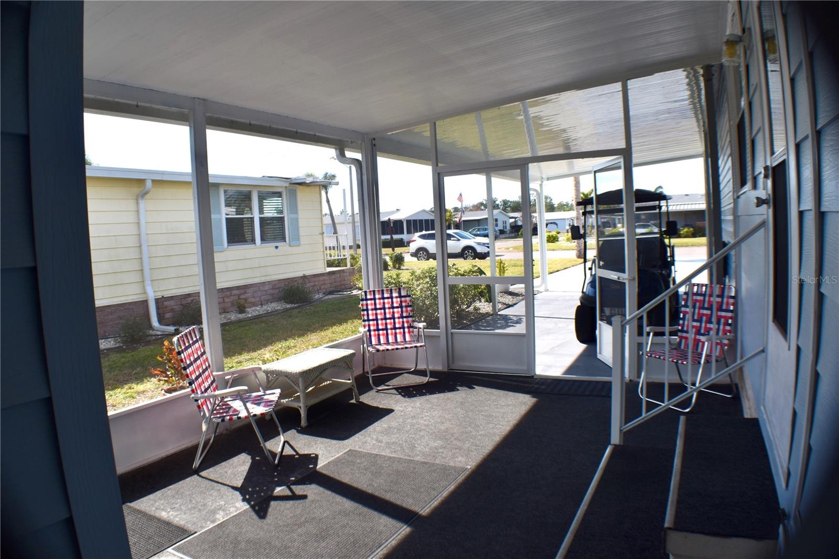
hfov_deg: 61.9
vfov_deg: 43.6
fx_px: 699
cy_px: 280
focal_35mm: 30
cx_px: 420
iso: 180
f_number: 8
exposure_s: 1/250
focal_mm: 20
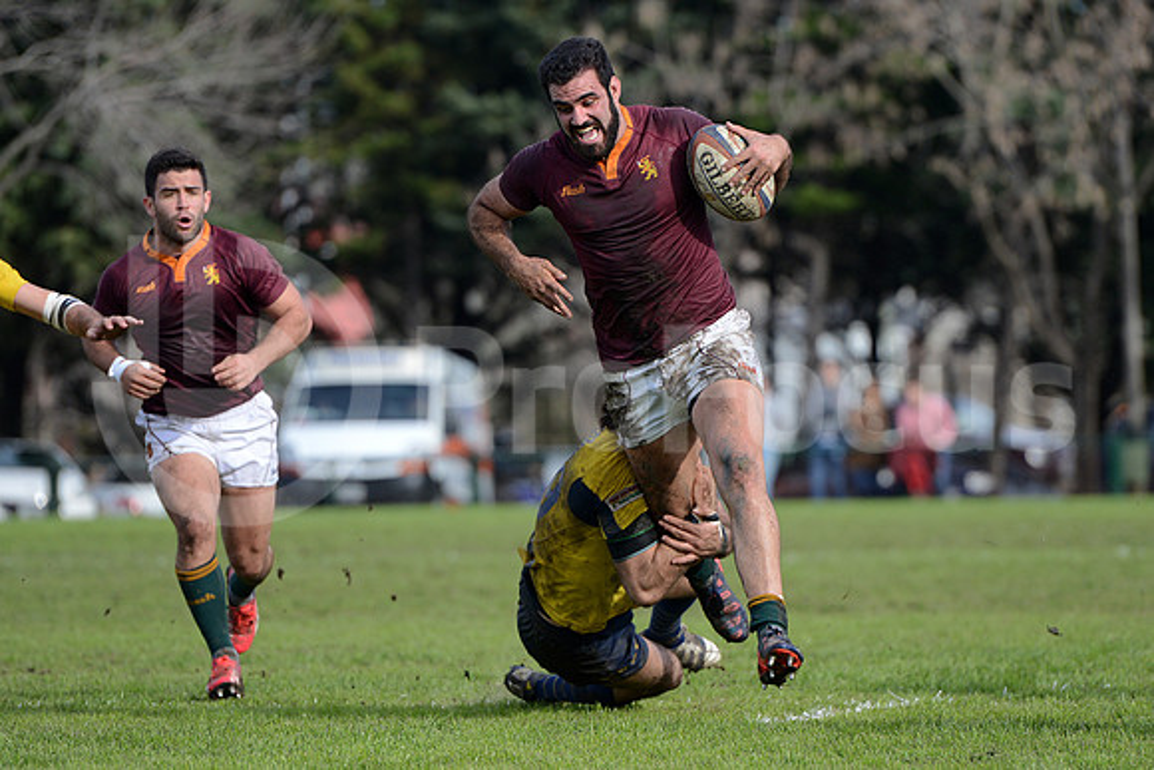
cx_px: 577
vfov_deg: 6.9
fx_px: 6412
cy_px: 385
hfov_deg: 10.3
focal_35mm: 200
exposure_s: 1/2500
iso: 500
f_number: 4
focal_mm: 200
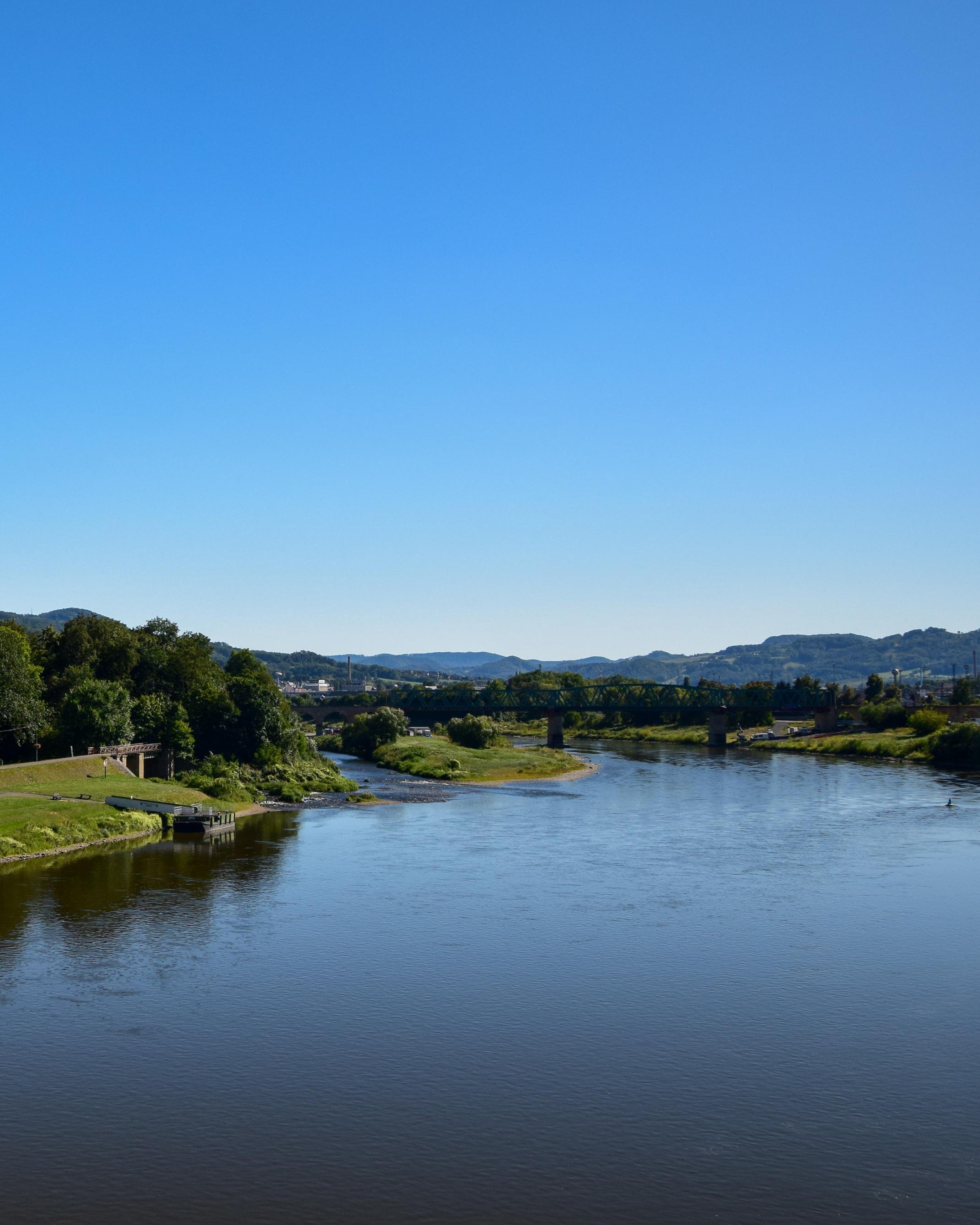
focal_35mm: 43
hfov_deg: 33.5
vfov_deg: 42.9
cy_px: 618
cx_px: 147
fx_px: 1559
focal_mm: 20
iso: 400
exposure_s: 1/320
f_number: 10
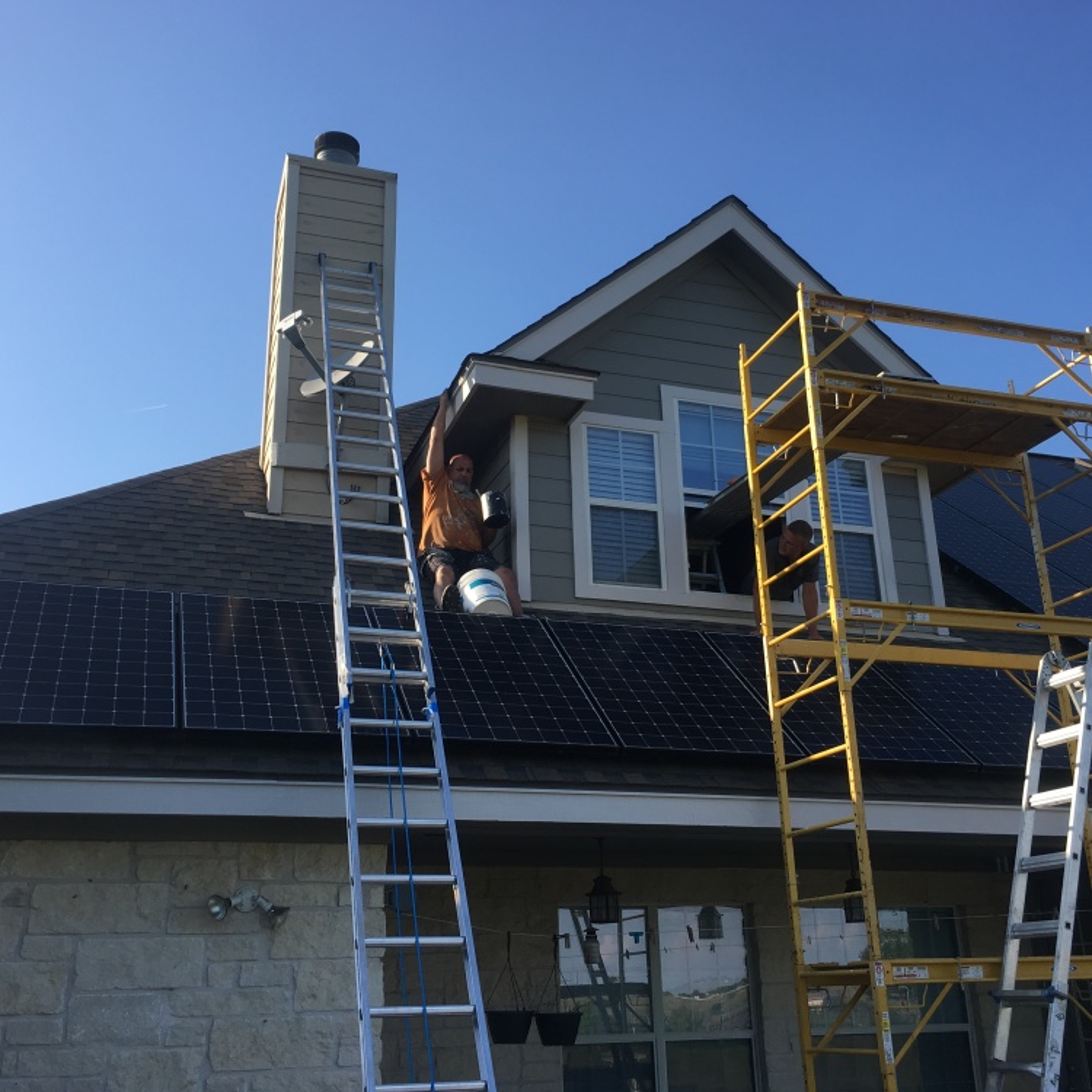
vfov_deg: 47.2
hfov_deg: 47.2
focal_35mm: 35
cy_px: 539
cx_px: 556
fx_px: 1249
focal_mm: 4.15
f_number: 2.2
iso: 25
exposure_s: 1/777
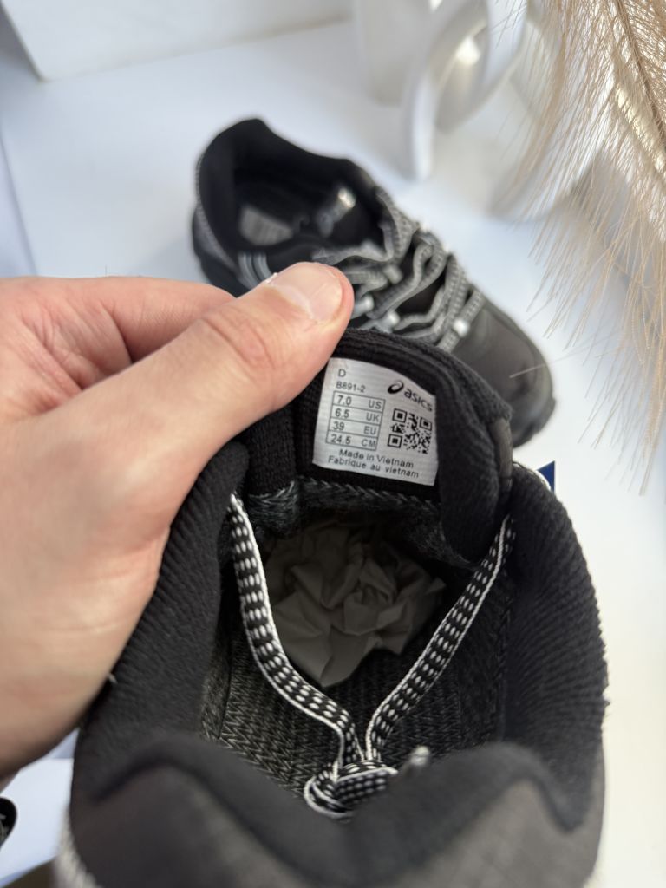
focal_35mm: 24
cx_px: 333
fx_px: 616
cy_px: 444
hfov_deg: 56.8
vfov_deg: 71.6
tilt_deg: -74.3
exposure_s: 1/121
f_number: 1.78
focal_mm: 6.76
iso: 200
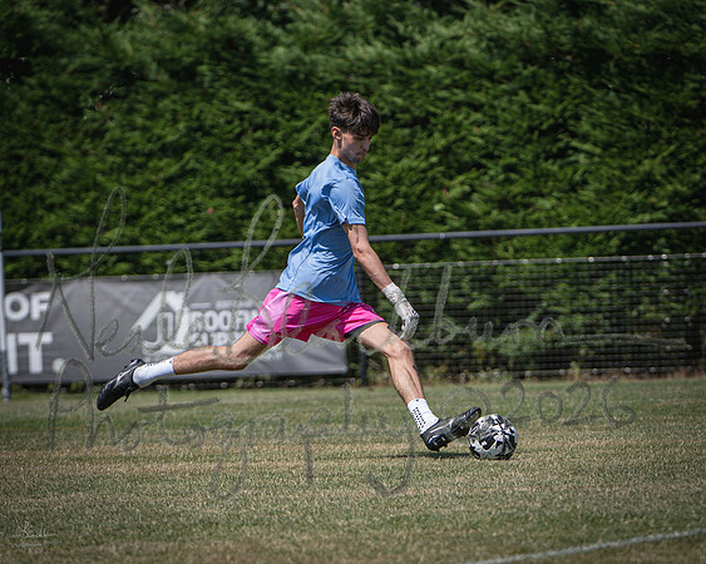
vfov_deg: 3.3
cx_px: 364
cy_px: 282
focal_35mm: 473
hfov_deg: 4.1
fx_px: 9884
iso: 400
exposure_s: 1/2500
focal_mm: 280
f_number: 4
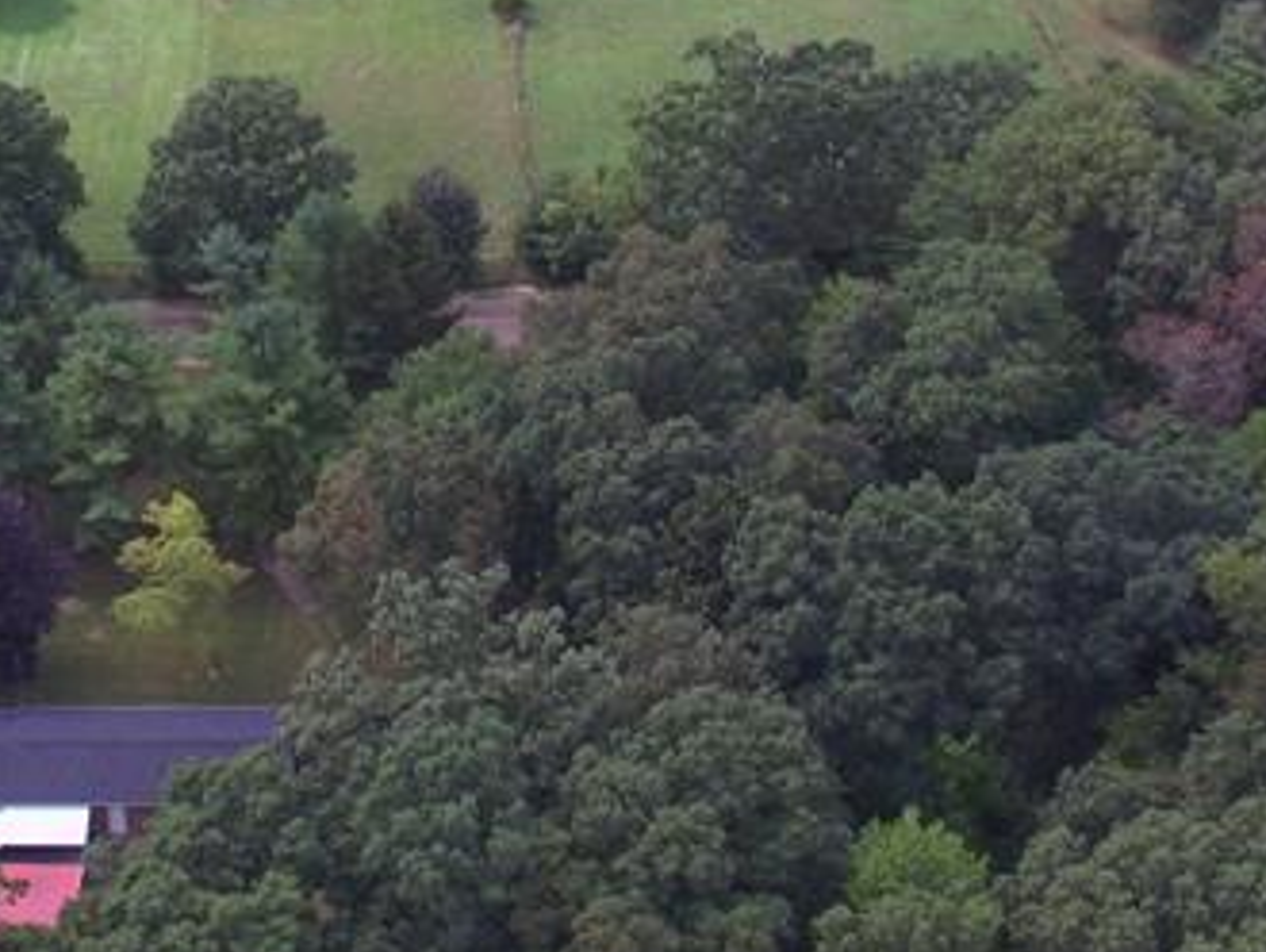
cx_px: 295
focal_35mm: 62
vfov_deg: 22.8
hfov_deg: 30.6
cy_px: 19
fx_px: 2269
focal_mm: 3.61
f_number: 2.8
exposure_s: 1/435
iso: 100
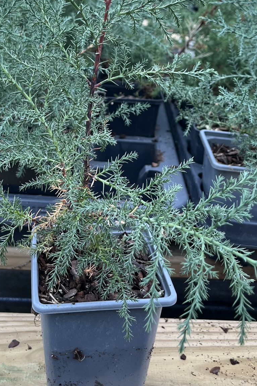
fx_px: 514
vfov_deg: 40.1
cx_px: 113
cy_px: 103
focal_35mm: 48
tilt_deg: -18.7
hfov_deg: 28.0
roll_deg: -4.0
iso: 64
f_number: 1.6
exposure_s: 1/121
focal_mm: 5.1
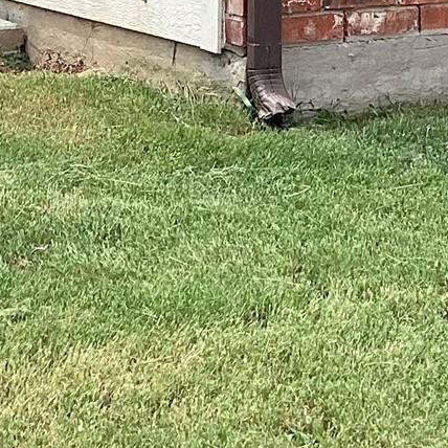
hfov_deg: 13.3
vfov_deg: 12.3
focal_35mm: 131
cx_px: 176
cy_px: -330
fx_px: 1918
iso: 25
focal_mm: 3.3
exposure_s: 1/754
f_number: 2.4
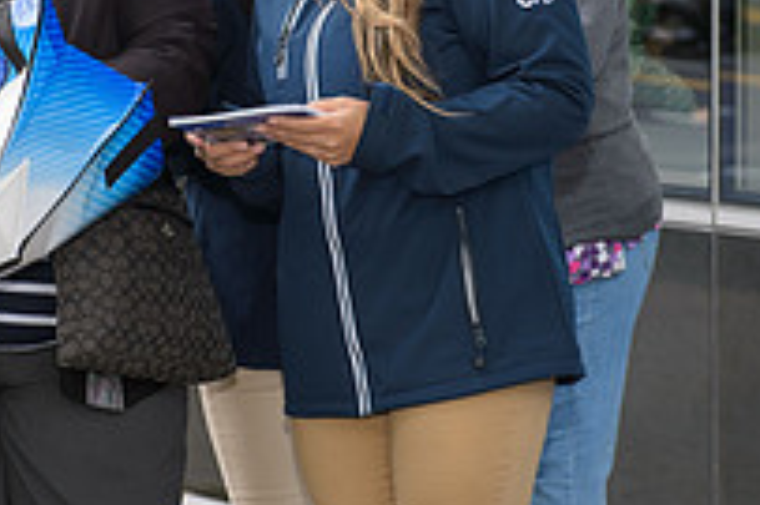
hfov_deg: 10.3
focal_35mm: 200
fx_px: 4219
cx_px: 165
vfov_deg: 6.8
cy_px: 49
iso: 400
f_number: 4
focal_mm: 70
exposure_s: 1/200
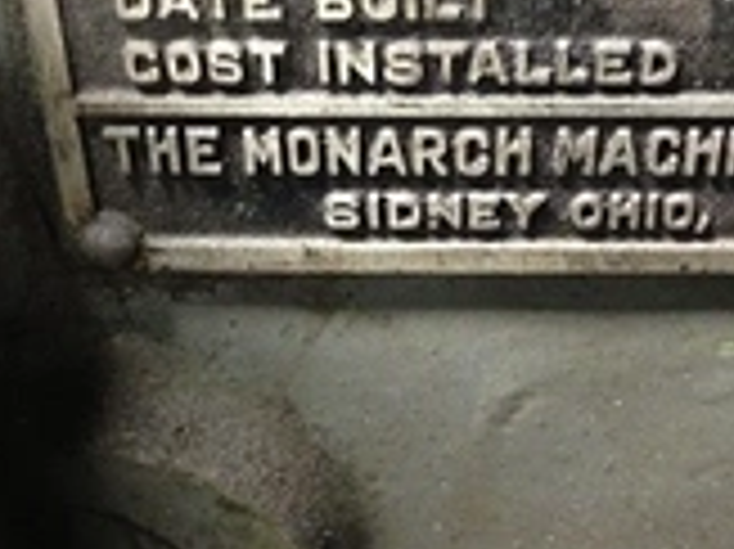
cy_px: 54
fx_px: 1716
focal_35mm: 81
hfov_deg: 24.1
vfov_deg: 17.9
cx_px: 459
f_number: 2.4
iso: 400
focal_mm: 4.13
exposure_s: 1/15
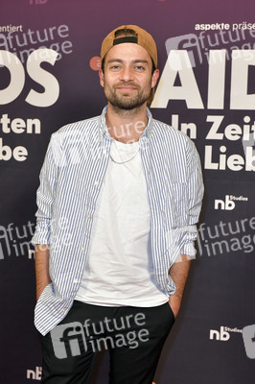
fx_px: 617
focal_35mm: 58
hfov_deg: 23.3
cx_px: 128
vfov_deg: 34.5
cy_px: 192
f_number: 6.3
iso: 2000
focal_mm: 58
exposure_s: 1/200
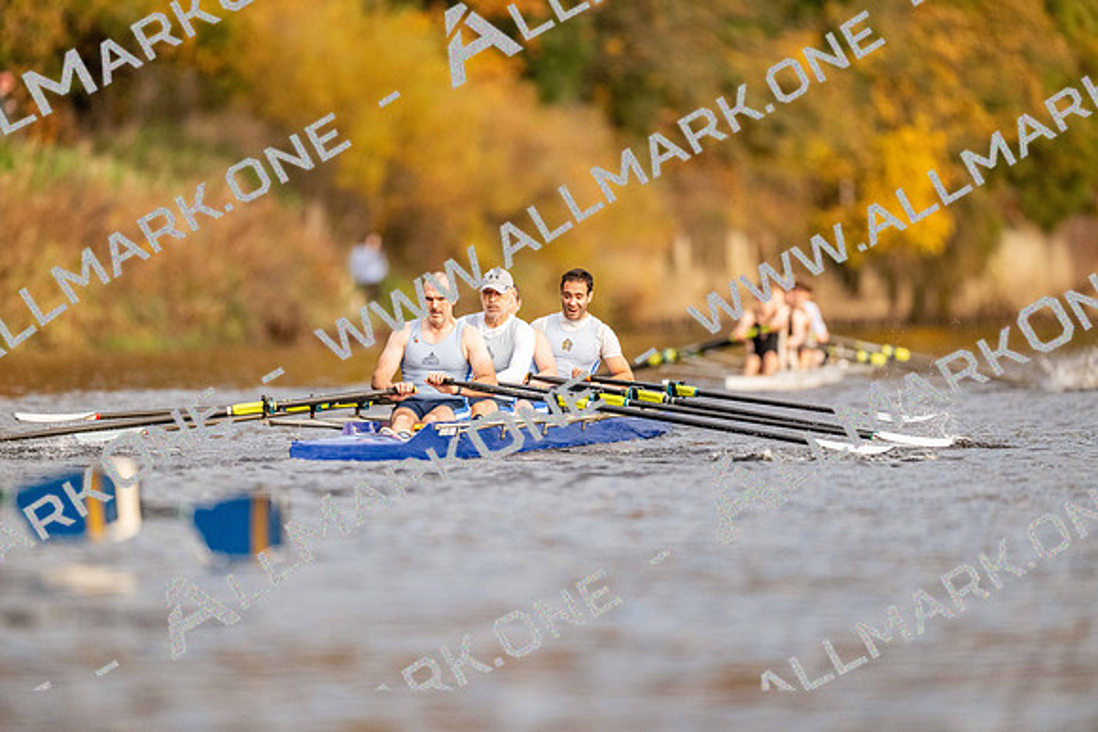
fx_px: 18303
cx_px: 549
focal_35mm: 600
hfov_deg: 3.4
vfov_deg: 2.3
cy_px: 366
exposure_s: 1/2500
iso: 2500
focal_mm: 600
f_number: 4
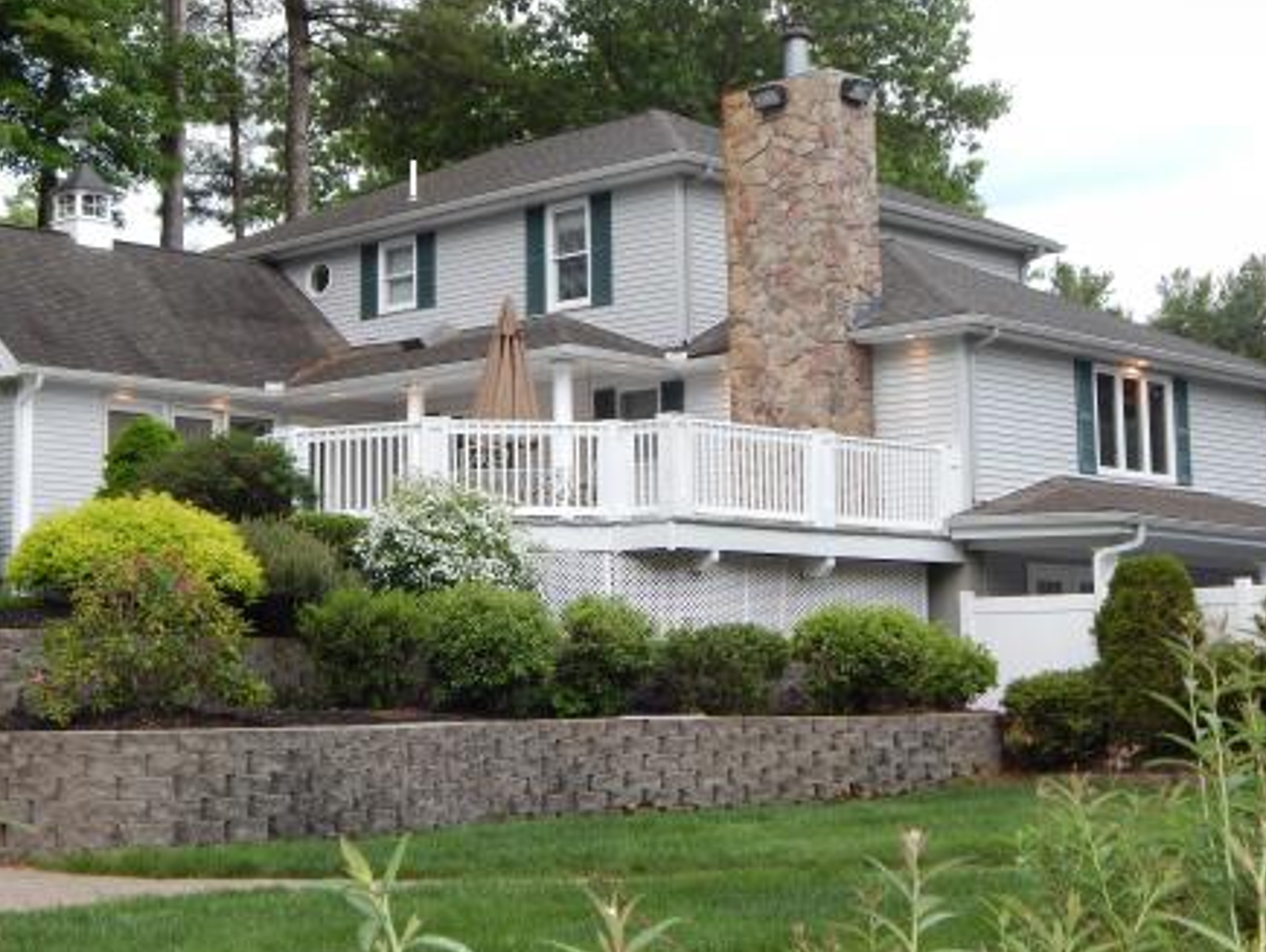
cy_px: 387
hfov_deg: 30.2
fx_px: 2343
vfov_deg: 22.9
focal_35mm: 64
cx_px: 562
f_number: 3.7
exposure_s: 1/80
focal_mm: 8.6
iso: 180
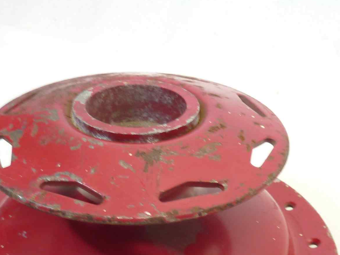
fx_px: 540
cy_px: 244
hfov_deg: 34.7
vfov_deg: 25.5
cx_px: 214
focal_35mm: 55
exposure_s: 1/15
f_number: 3.3
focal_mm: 4.1
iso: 80
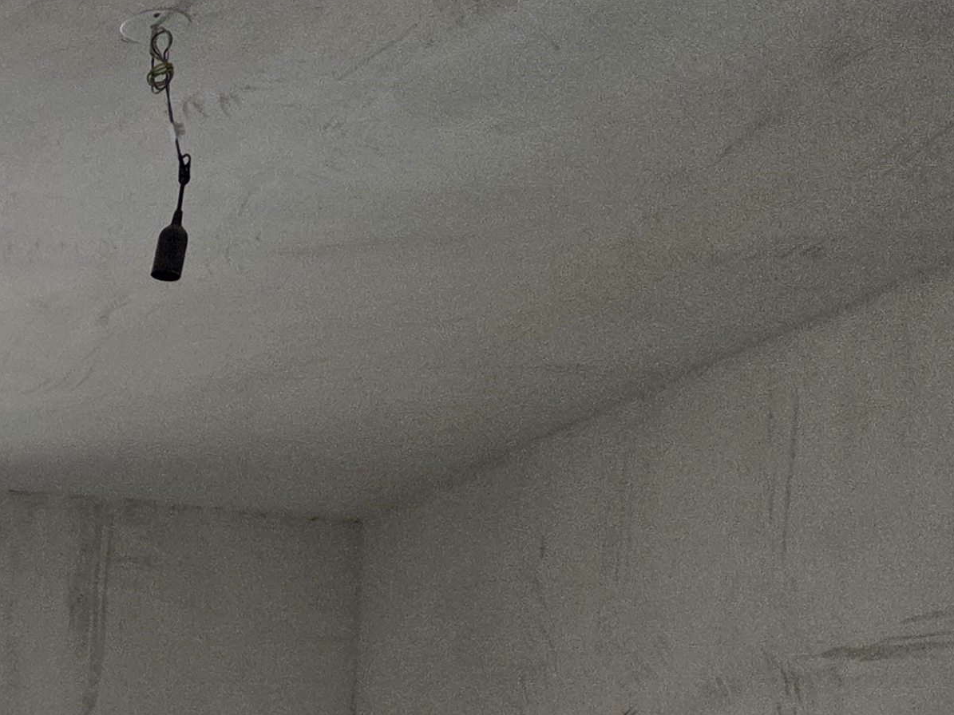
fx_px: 2122
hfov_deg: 22.4
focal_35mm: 77
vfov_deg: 16.8
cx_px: -320
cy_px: 1160
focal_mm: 5.4
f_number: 1.8
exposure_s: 1/100
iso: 200
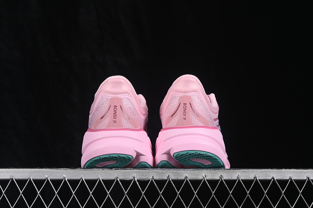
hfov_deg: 27.0
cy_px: 104
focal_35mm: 75
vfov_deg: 18.2
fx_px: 652
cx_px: 156
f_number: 8
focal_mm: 50
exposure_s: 1/80
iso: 160
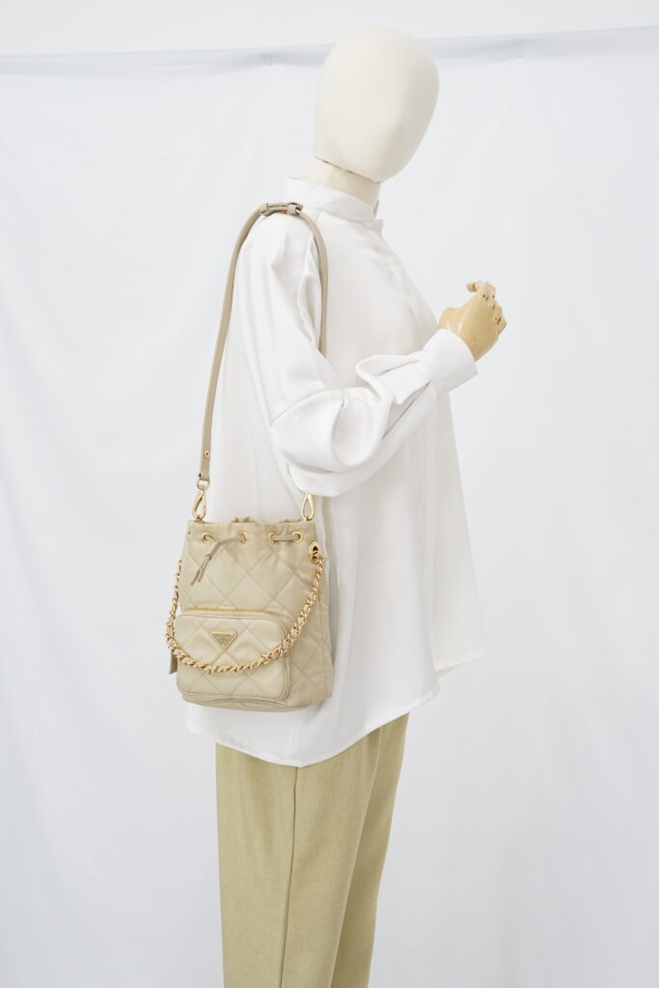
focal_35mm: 50
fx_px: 1372
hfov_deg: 27.0
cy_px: 494
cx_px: 330
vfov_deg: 39.6
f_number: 6.3
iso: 640
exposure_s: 1/10
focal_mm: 50
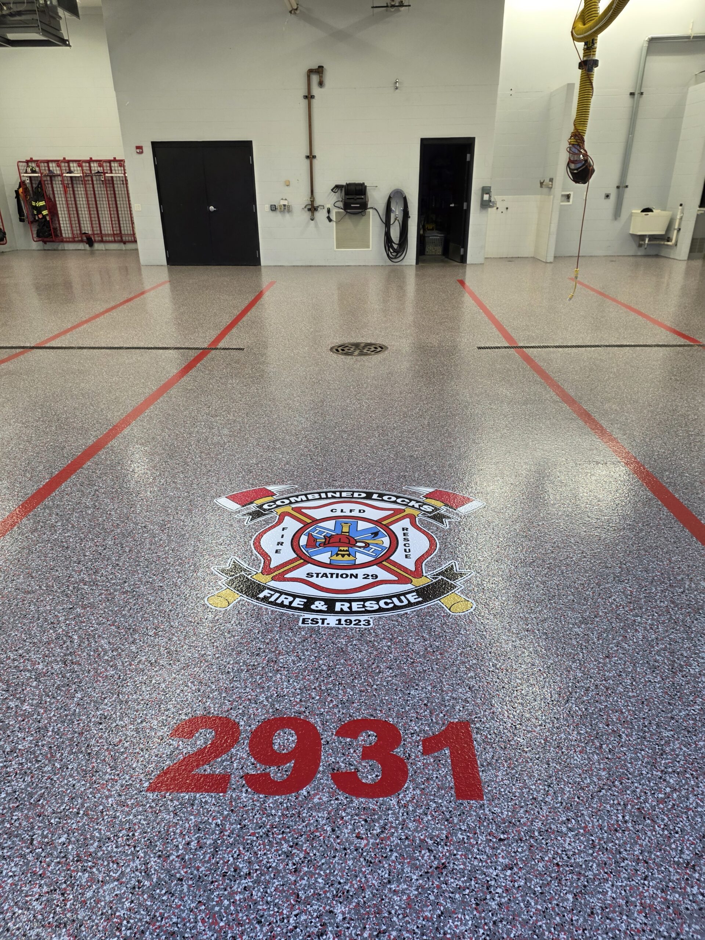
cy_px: 470
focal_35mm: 23
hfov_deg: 58.9
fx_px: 625
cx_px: 352
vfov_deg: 73.9
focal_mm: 6.25
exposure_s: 1/120
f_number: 1.7
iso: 250
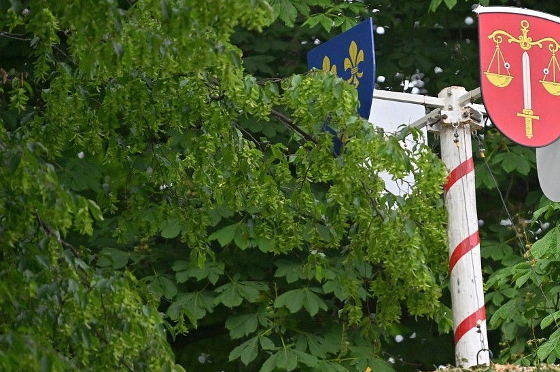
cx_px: 489
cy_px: 248
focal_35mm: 364
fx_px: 5658
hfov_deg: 5.7
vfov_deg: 3.8
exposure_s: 1/1250
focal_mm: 200
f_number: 2.8
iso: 320
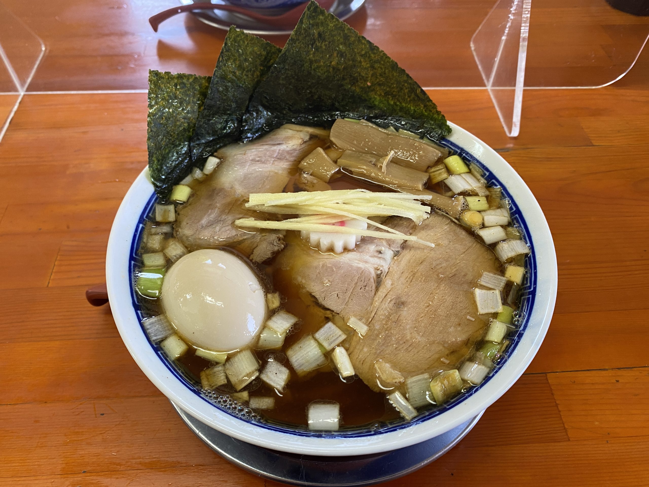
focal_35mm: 26
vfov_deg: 53.1
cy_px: 244
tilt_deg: -52.2
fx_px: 487
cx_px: 324
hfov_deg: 67.3
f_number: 1.8
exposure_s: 1/50
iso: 80
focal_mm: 4.25
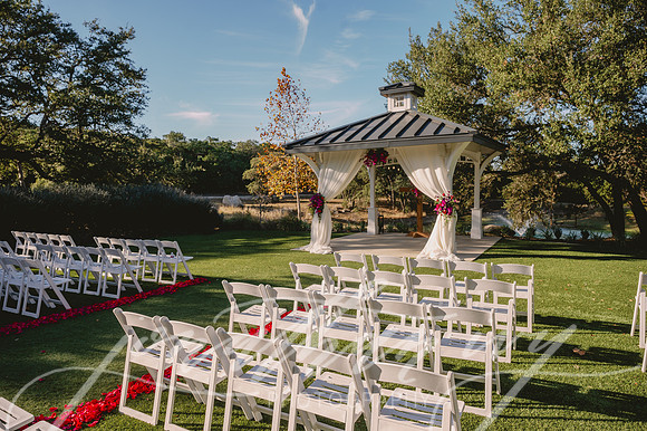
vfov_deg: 53.1
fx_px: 431
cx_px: 324
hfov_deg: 73.8
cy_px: 216
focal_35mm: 24
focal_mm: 24
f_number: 5
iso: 100
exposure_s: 1/400
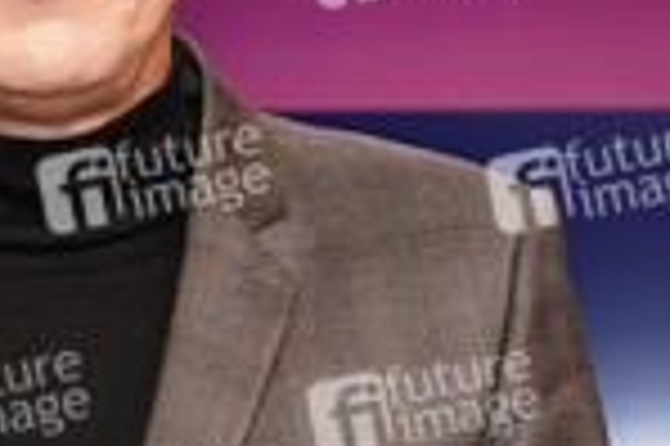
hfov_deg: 19.9
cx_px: 34
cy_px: 68
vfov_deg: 13.6
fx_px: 1859
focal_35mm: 100
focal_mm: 33
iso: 2000
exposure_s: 1/125
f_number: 5
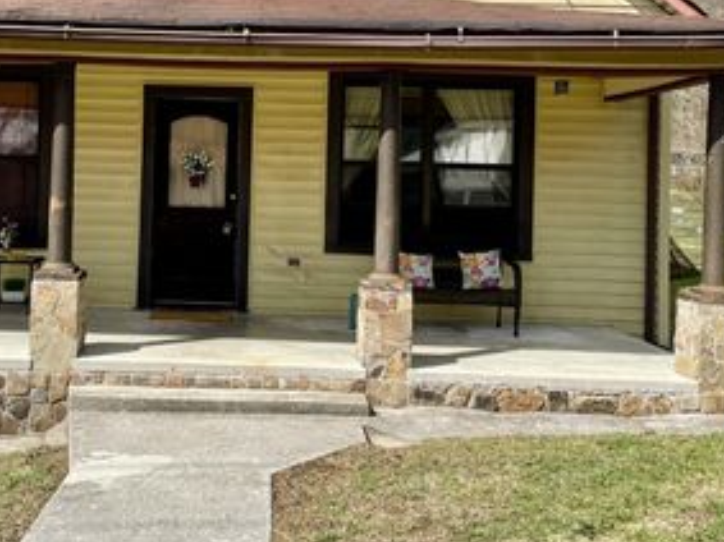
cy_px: 173
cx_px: 210
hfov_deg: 40.4
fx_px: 962
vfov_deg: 31.2
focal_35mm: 46
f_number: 1.6
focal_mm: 4.2
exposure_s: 1/3040
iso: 50
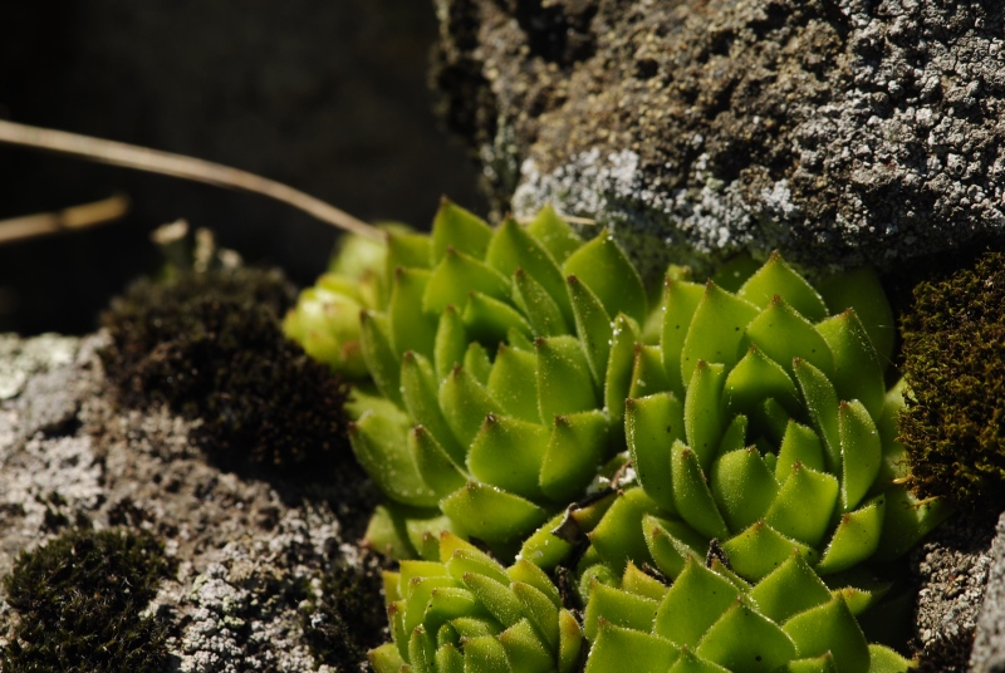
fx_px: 3565
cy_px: 336
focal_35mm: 128
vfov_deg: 10.8
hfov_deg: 16.0
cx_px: 502
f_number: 10
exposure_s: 1/200
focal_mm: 85
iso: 100
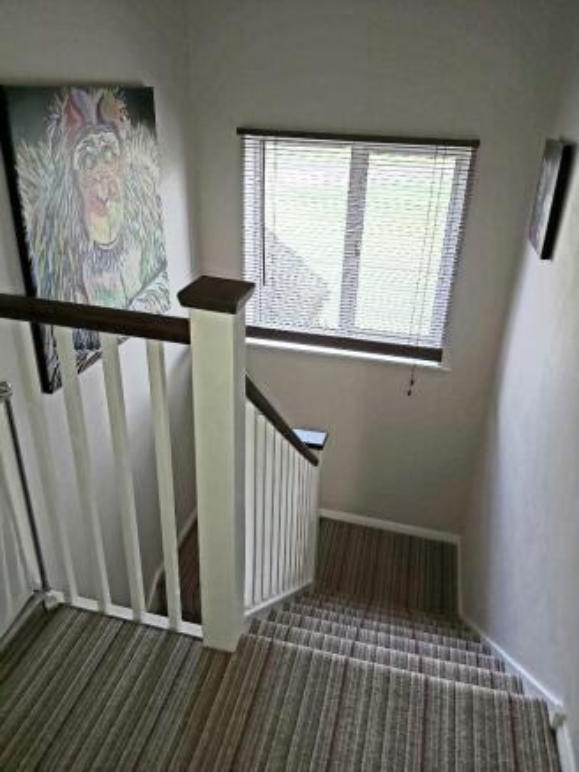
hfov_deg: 53.1
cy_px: 386
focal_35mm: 26
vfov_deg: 67.3
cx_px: 290
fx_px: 580
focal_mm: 3.92
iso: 80
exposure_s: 1/100
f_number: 1.7
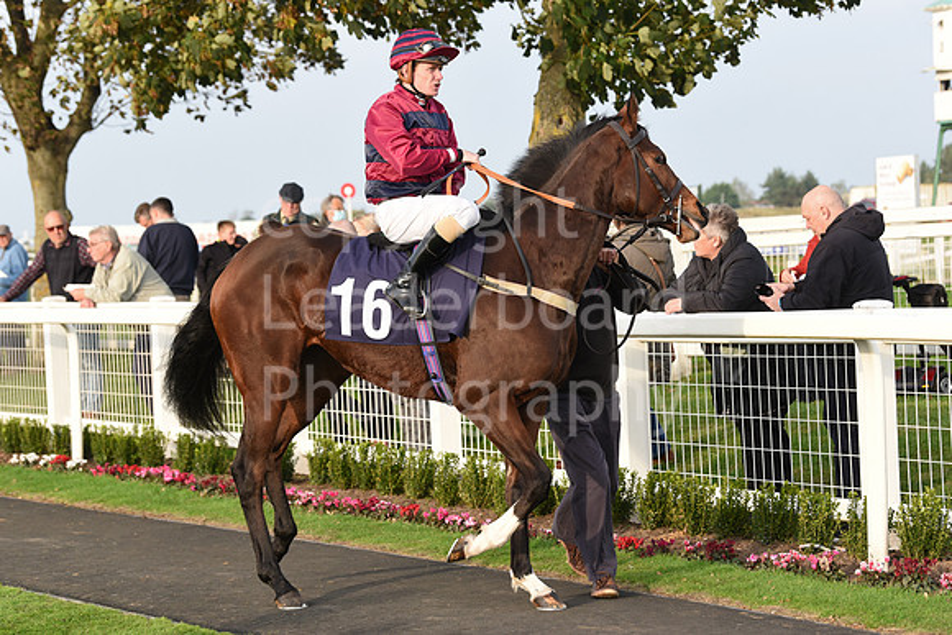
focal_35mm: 102
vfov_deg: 13.4
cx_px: 476
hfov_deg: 20.0
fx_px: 2698
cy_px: 318
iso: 640
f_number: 5.6
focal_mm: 102
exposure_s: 1/800
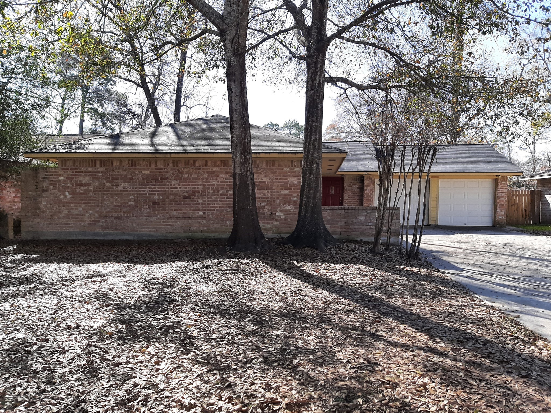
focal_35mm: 26
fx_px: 414
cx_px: 276
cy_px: 206
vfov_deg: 53.1
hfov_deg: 67.3
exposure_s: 1/1007
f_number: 1.7
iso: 40
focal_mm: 3.93
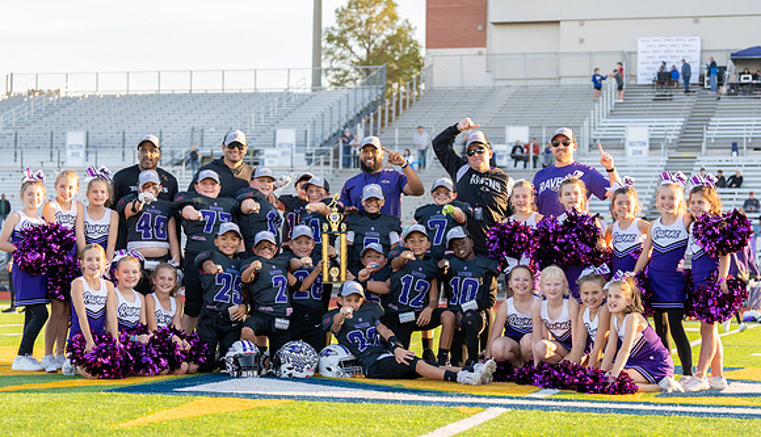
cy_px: 259
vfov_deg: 15.5
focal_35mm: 79
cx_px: 354
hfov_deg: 26.7
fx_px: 1606
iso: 100
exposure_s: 1/200
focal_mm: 70
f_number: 2.8
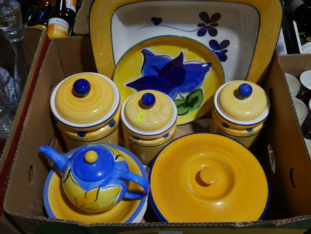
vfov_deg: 39.7
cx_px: 156
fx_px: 324
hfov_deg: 51.3
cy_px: 117
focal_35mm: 36
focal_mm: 18
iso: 200
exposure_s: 1/125
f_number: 4
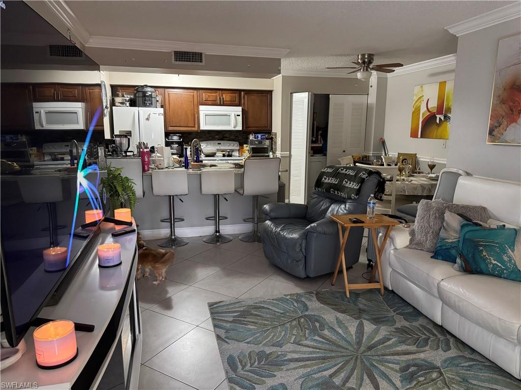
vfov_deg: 56.8
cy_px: 195
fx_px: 361
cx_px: 260
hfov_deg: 71.6
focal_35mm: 24
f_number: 1.78
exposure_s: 1/40
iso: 640
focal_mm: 6.76
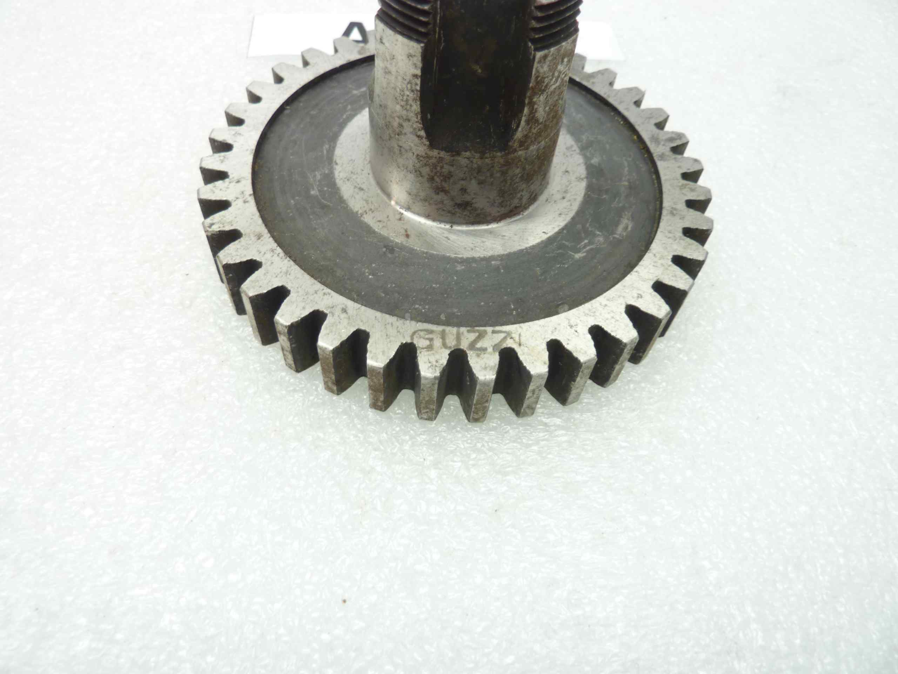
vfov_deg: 54.9
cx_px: 449
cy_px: 337
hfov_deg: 69.4
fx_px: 649
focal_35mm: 25
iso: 80
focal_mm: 4.1
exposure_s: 1/10
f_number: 3.3
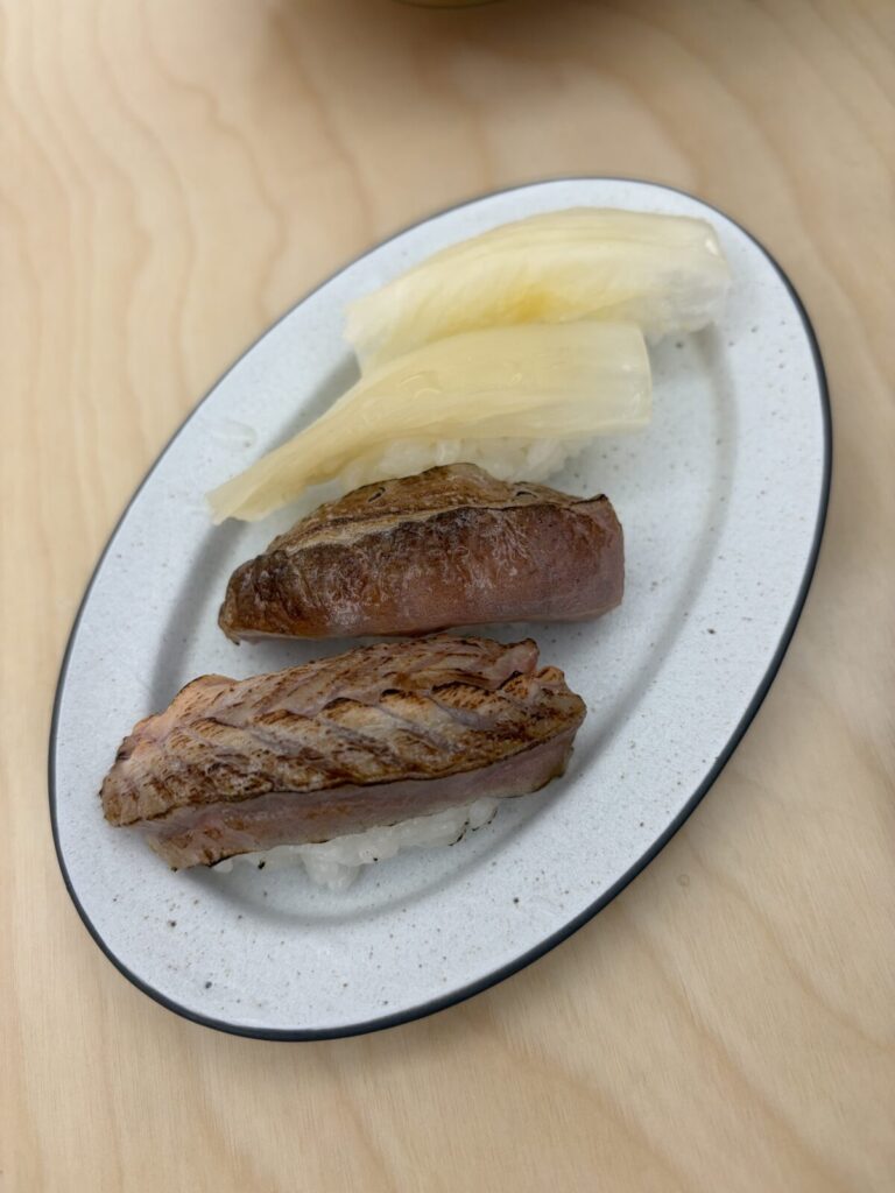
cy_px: 596
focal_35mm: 26
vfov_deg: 67.3
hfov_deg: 53.1
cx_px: 448
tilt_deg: -62.8
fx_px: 896
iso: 80
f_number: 1.6
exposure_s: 1/120
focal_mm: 5.96
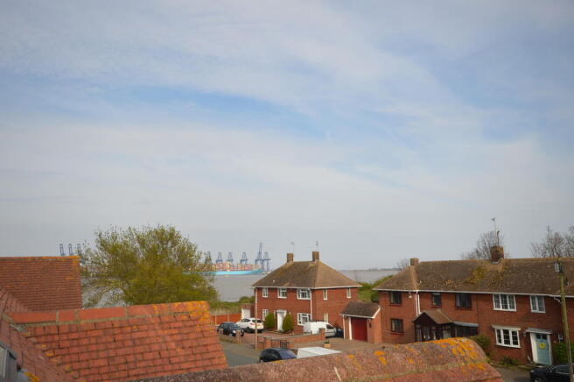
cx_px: 287
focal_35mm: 30
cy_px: 191
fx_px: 478
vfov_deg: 43.5
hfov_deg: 62.0
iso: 100
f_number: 9
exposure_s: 1/200
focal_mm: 20
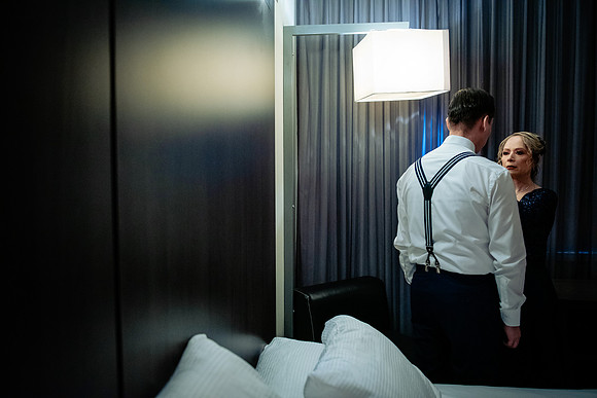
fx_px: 448
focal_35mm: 27
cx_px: 298
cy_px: 199
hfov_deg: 67.4
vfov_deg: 48.0
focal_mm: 27
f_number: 2.8
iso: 4000
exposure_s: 1/100
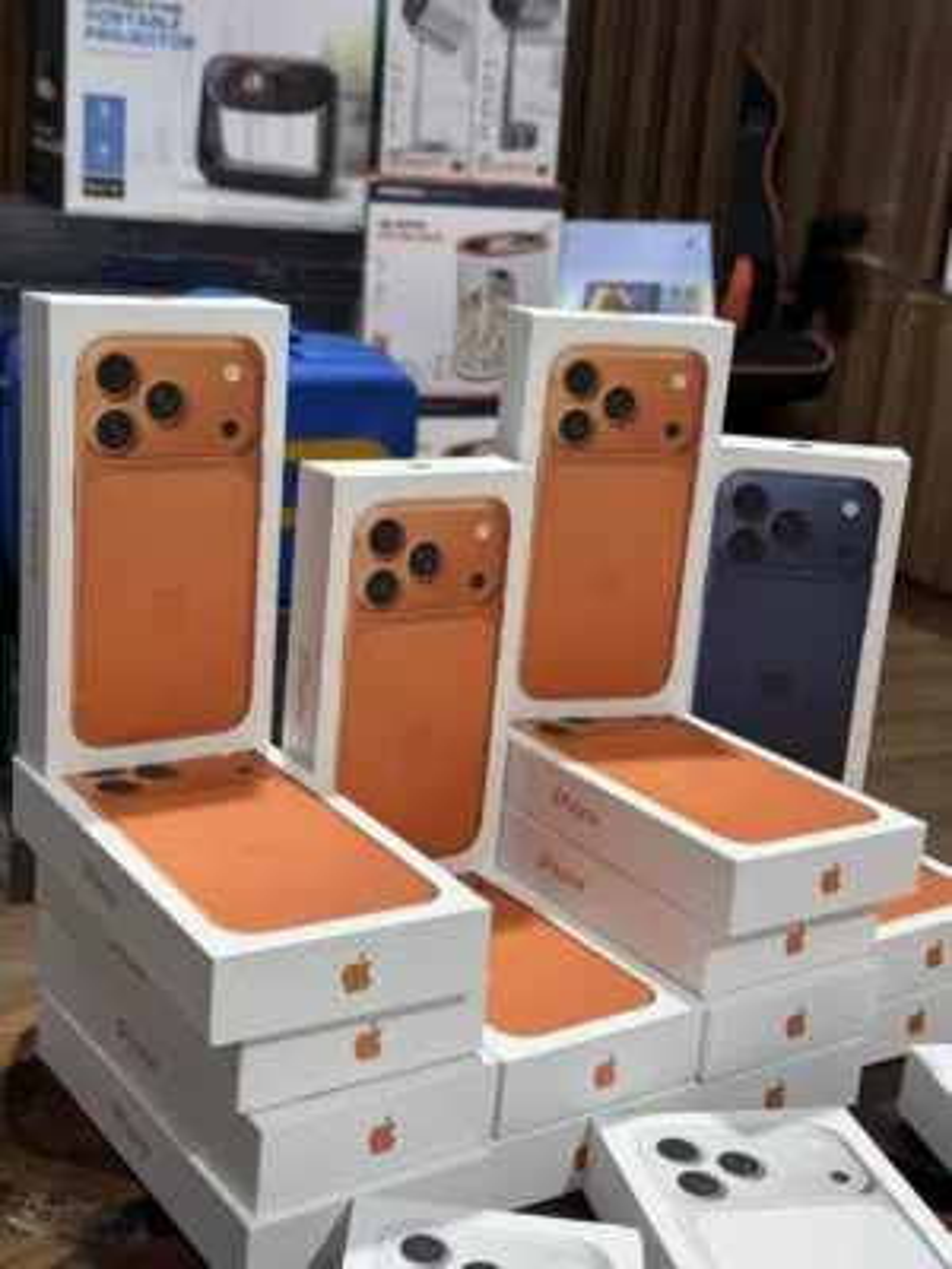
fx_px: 1760
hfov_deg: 30.3
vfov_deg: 39.7
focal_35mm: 48
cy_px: 634
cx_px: 476
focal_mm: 6.76
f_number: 1.78
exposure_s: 1/121
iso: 50
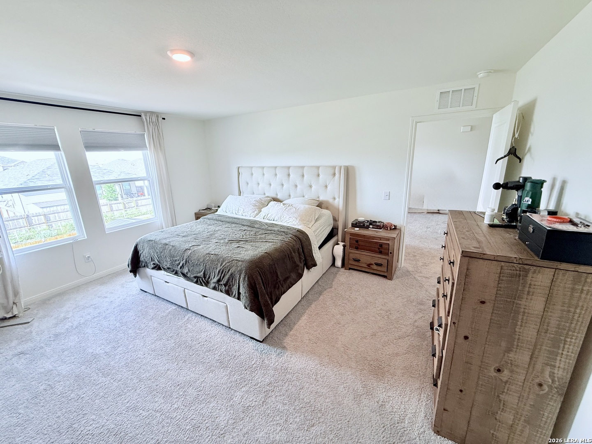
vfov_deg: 85.7
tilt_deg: -14.8
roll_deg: +2.1
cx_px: 296
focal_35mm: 14
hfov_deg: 102.1
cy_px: 222
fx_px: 239
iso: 160
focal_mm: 2.22
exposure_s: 1/60
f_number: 2.2
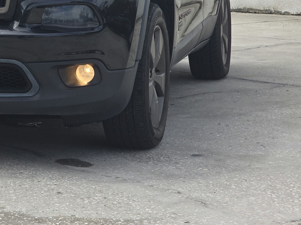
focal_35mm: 137
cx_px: 13
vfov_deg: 10.8
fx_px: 1191
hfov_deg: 14.2
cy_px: 18
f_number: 2.4
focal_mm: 7.9
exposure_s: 1/1610
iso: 50
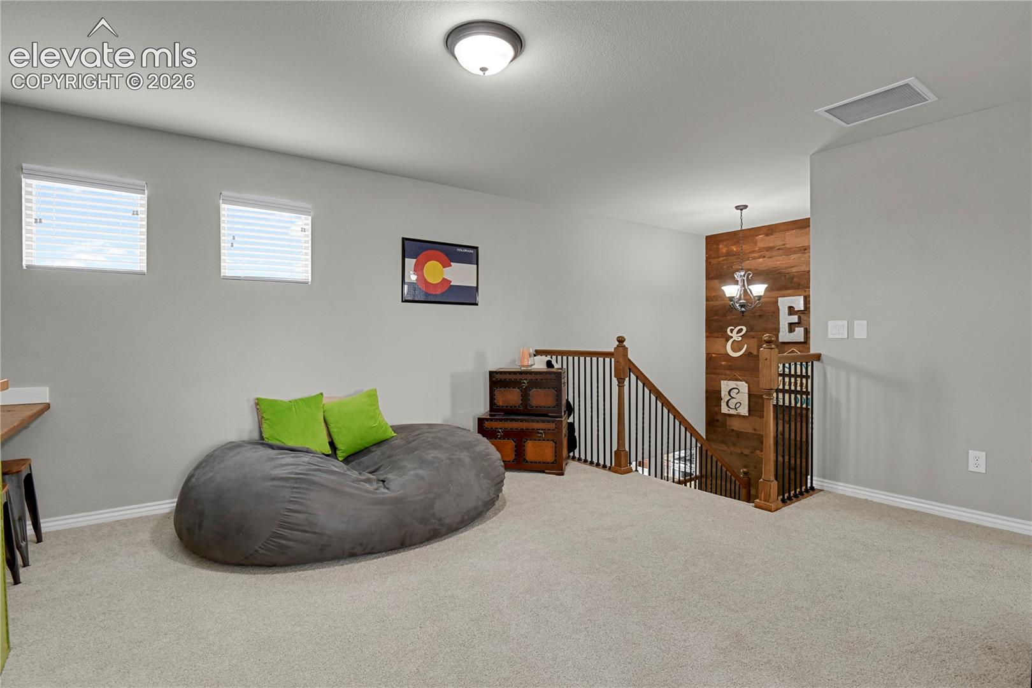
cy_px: 344
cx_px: 516
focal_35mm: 17
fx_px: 487
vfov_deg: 70.4
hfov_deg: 93.3
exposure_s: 1/20
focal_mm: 17
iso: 12800
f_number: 8
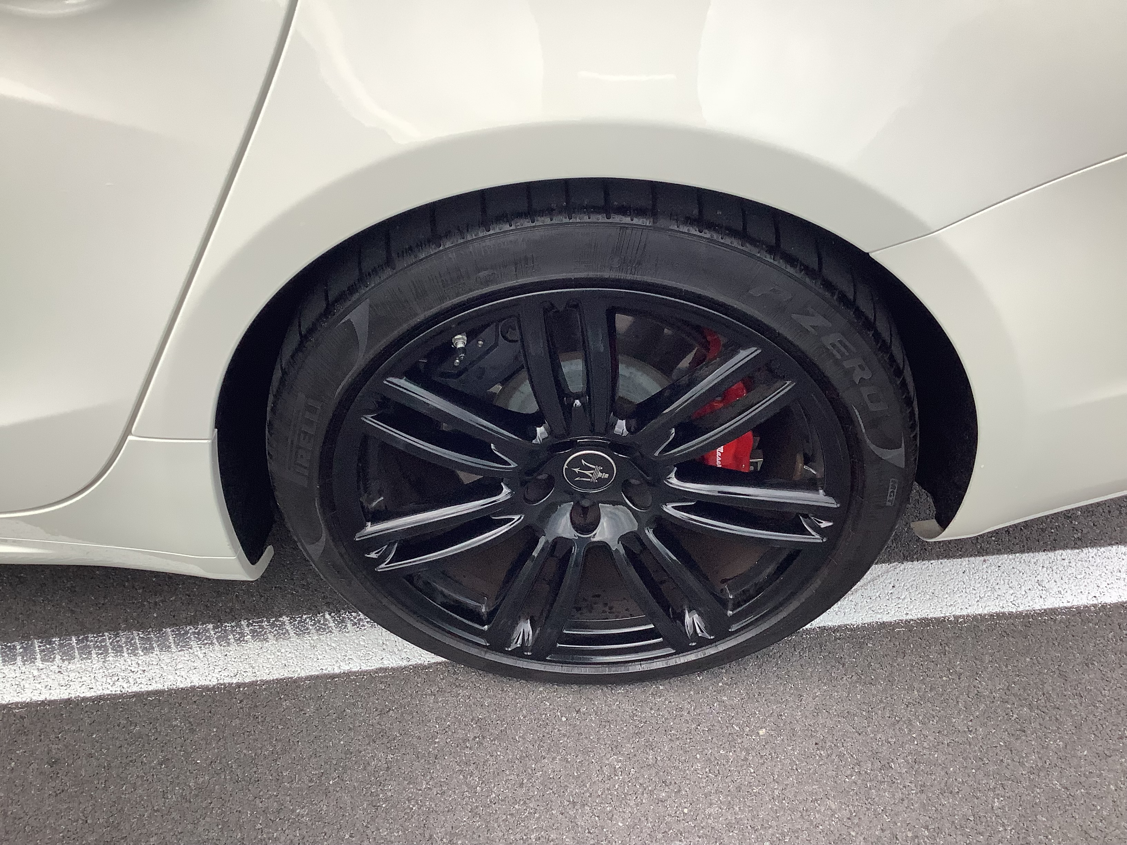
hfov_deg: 58.4
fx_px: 1009
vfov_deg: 45.4
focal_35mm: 31
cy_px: 422
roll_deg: -1.3
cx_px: 564
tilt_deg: -38.2
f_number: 2.4
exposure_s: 1/120
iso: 80
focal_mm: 3.3
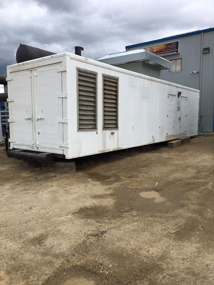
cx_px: 107
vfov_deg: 61.7
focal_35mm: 29
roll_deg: +0.4
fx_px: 239
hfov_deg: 48.2
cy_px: 142
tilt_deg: -5.2
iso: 25
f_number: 2.2
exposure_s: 1/663
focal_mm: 4.15
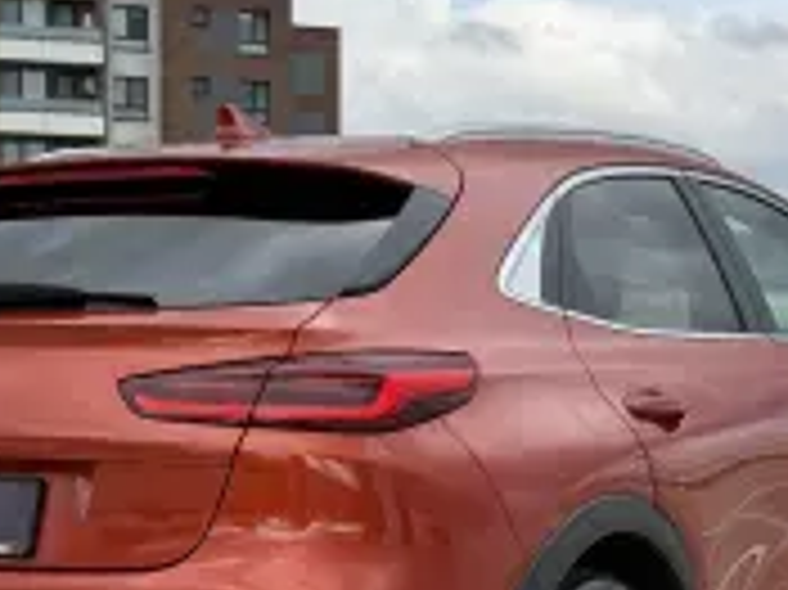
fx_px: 2252
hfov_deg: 19.8
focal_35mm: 99
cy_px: 450
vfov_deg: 14.9
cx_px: 342
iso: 100
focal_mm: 6.76
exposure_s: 1/2494
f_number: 1.78
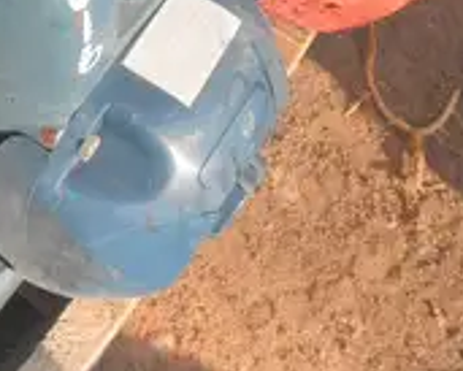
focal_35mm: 64
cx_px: -70
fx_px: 877
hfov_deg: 26.7
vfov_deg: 22.7
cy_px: -22
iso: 64
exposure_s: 1/100
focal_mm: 5
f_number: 8.5
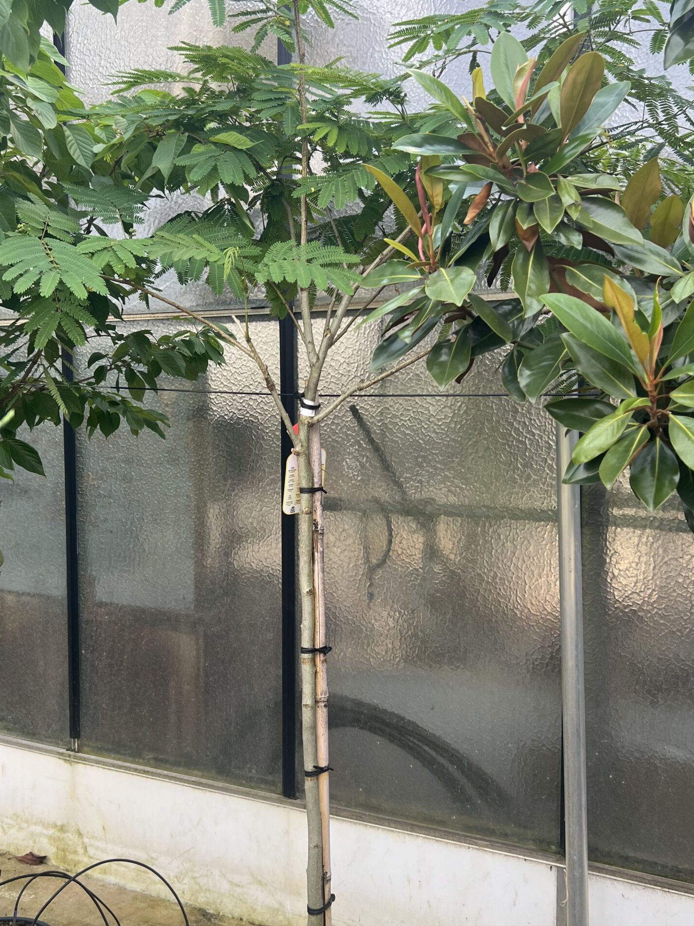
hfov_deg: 40.7
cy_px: 471
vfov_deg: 52.6
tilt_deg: -3.5
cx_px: 323
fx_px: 936
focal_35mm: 35
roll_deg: -0.1
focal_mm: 5.7
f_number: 1.5
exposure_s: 1/572
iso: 50
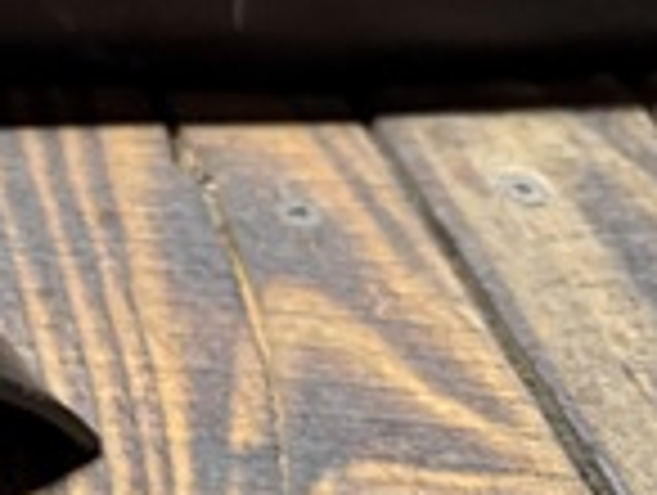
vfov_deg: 14.1
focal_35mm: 105
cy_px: 104
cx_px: -518
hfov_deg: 15.9
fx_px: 1996
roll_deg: -1.6
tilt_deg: -33.3
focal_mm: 6.76
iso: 800
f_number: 1.78
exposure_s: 1/33
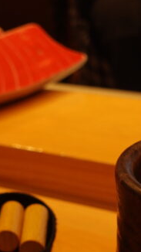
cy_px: 180
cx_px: 58
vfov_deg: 26.6
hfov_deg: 15.3
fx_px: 526
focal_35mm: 79
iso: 125
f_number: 3.2
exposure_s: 1/80
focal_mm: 9.4
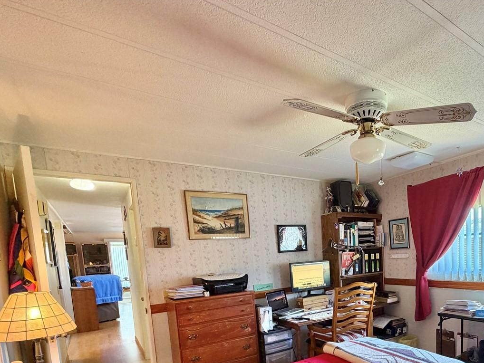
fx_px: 308
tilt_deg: -5.0
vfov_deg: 57.3
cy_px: 282
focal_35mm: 22
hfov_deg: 73.4
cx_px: 334
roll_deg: +3.0
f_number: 2.2
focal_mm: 2.22
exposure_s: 1/60
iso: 250
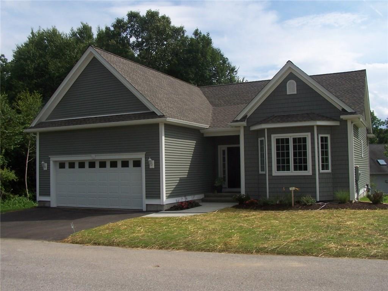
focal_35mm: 38
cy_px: 146
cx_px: 194
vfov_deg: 37.7
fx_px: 426
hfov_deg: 49.0
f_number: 5.6
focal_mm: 6.3
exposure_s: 1/500
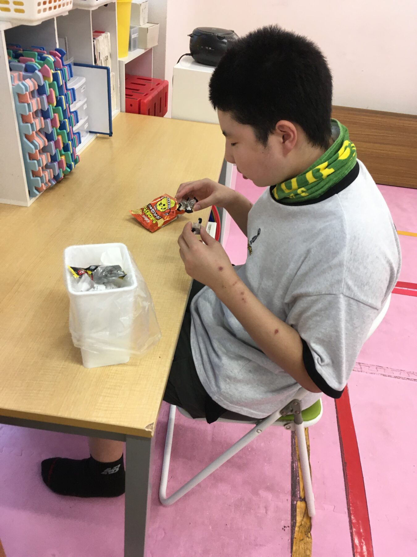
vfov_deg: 61.7
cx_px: 208
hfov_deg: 48.2
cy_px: 278
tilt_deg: -34.0
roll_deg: -2.8
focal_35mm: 29
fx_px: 466
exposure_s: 1/30
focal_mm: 4.15
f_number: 2.2
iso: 40
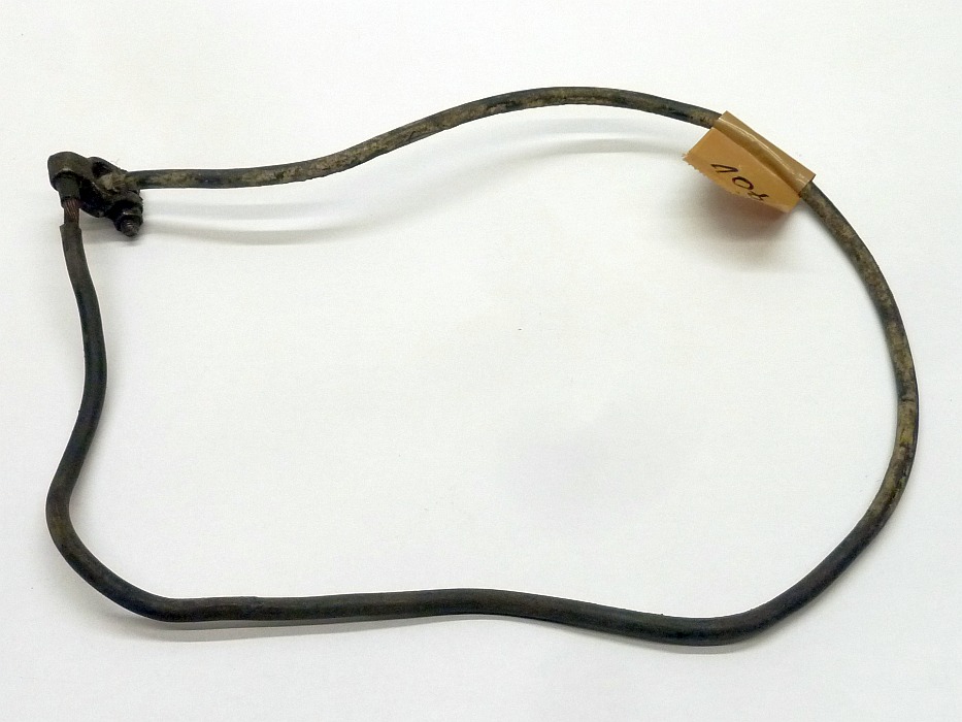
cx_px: 481
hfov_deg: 56.8
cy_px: 361
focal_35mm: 32
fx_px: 889
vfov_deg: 44.2
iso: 250
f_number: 3.5
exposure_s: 1/30
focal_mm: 5.3
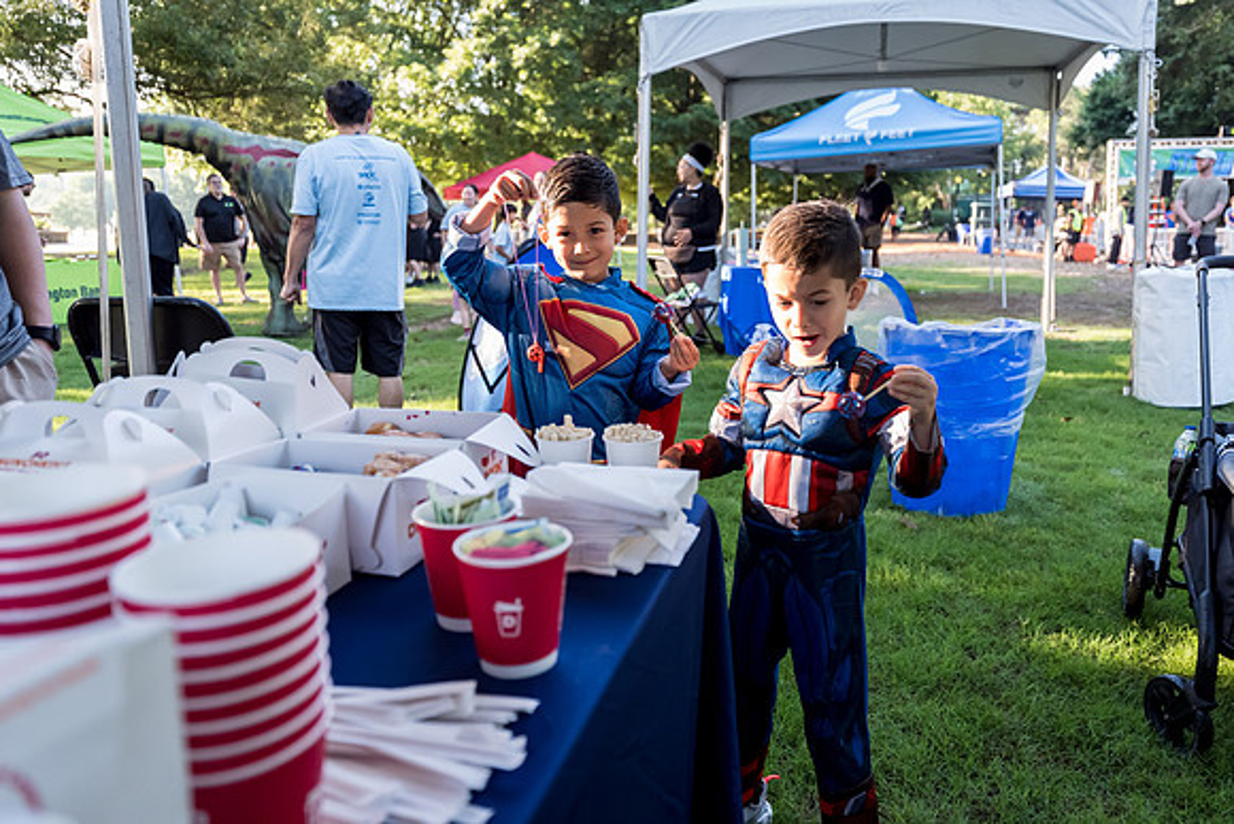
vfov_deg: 49.2
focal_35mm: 26
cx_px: 673
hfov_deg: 68.9
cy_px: 375
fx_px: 897
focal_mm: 24
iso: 1600
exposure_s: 1/1000
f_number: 2.8
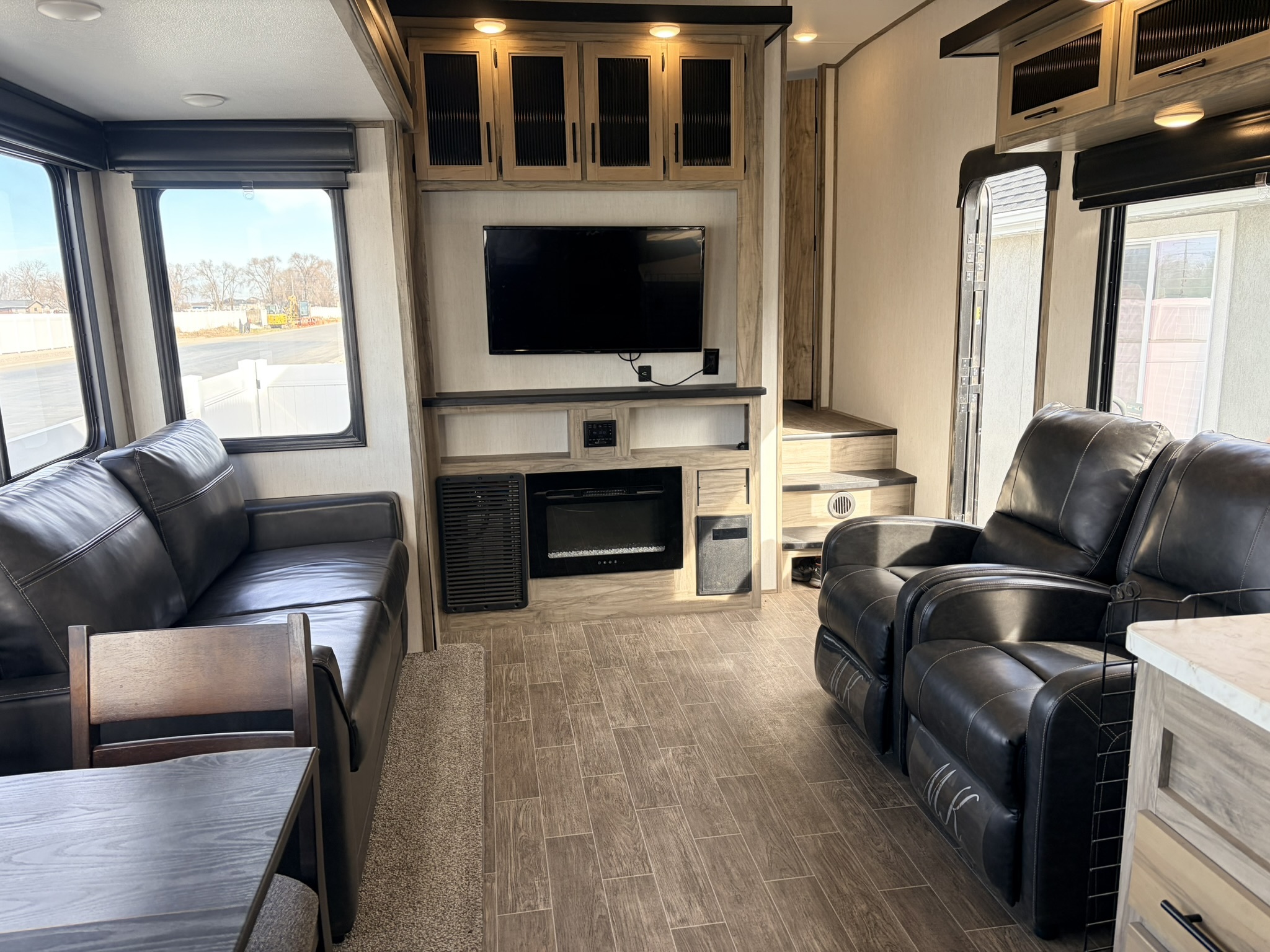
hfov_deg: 67.3
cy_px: 476
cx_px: 635
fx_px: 954
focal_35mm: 26
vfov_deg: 53.1
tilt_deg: -10.4
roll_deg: +1.2
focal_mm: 5.96
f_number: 1.6
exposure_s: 1/188
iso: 64
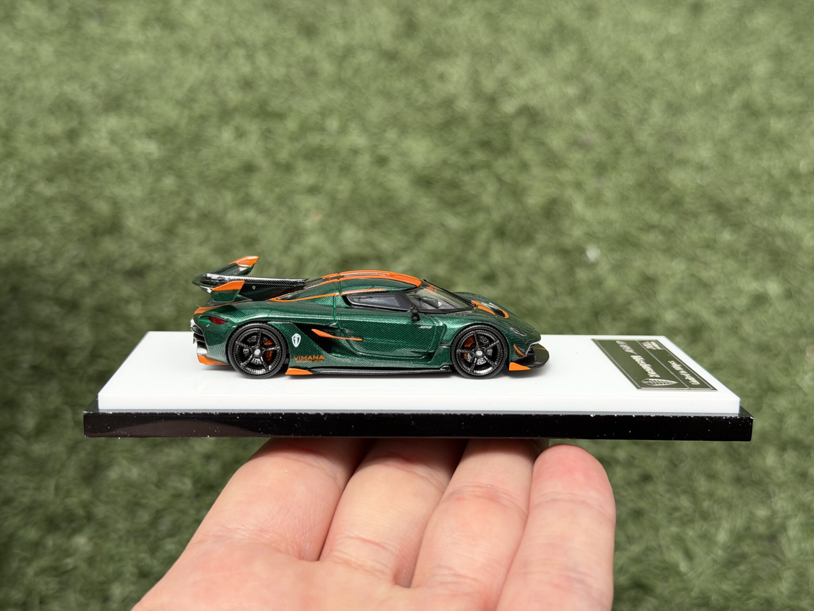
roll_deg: -0.4
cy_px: 306
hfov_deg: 39.7
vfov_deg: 30.3
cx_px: 407
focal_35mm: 48
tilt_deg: -38.1
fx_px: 1129
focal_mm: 6.76
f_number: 1.78
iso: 64
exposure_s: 1/2033
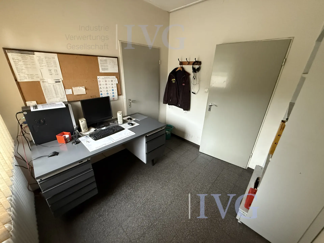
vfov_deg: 85.7
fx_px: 131
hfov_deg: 102.1
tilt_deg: -21.3
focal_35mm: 14
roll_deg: -2.0
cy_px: 122
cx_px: 162
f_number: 2.2
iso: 640
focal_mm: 2.22
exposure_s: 1/60
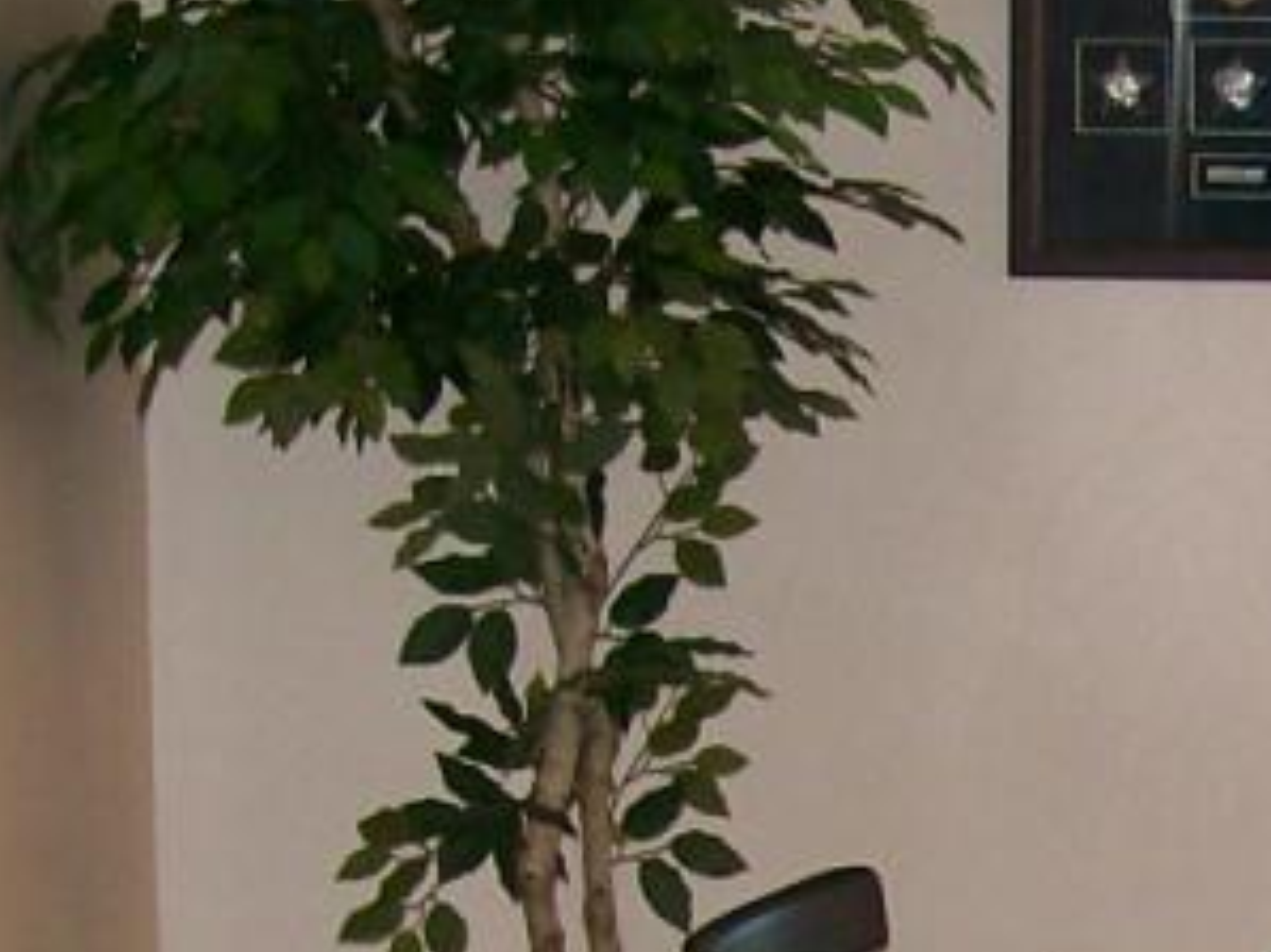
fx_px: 5652
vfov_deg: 9.4
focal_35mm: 154
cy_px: 1326
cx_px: 1717
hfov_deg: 12.4
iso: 80
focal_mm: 6
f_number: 2.7
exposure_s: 1/64
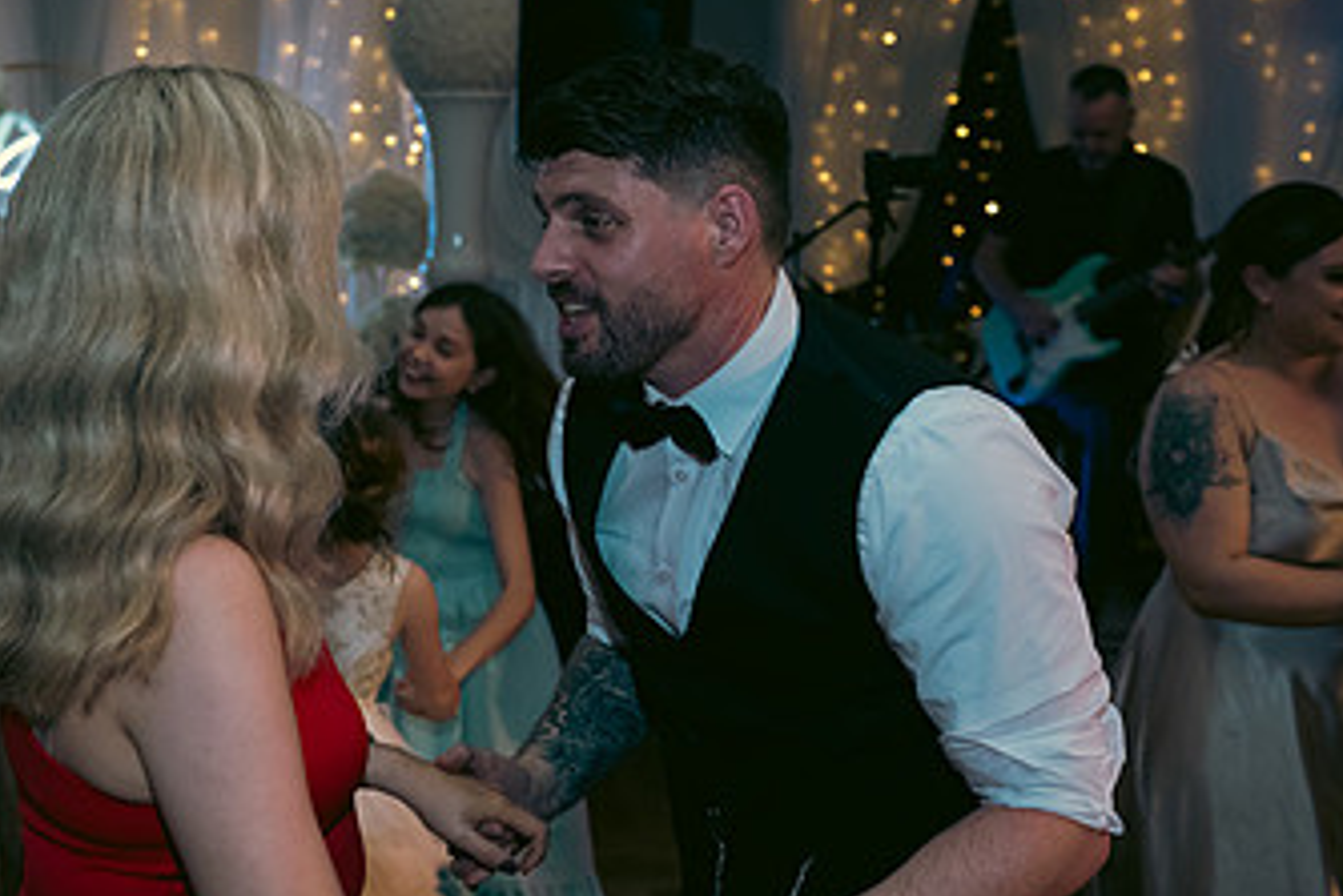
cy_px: 432
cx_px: 358
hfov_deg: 33.3
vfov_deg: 23.0
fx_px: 2202
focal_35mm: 59
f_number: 3.5
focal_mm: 34
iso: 640
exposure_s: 1/160
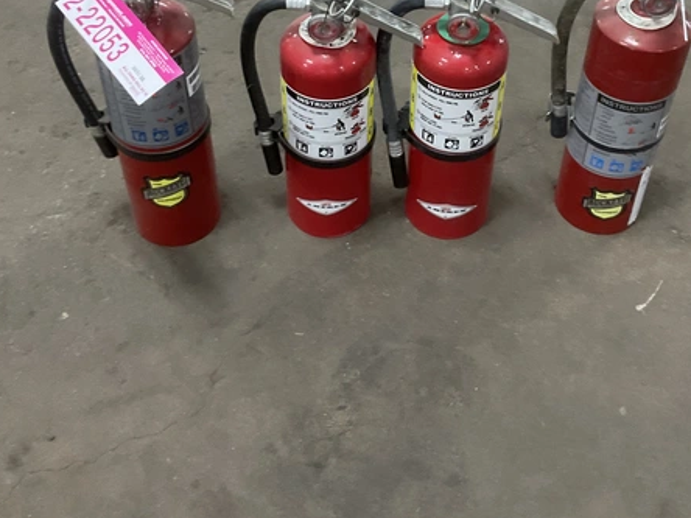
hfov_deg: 38.8
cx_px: 400
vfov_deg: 28.8
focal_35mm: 49
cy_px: 83
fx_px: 978
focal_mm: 3
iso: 200
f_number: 1.8
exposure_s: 1/40
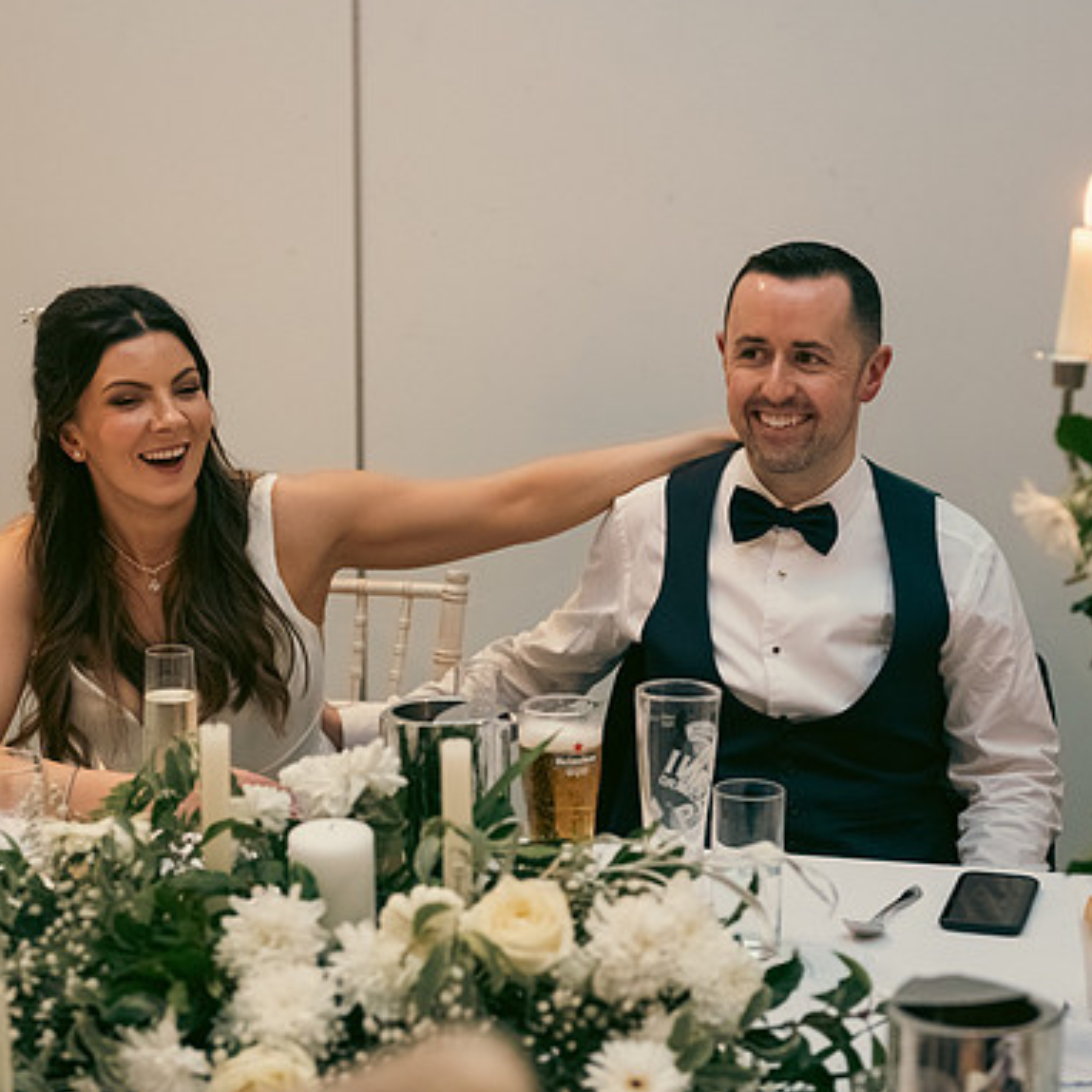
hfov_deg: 20.4
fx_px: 3034
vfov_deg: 20.4
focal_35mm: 85
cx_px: 519
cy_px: 546
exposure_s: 1/160
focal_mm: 66
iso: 2000
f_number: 3.5
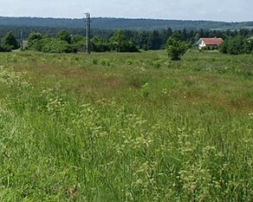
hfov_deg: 21.6
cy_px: 37
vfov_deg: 17.5
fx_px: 651
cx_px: 30
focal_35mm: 87
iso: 100
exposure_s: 1/125
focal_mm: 20
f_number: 14
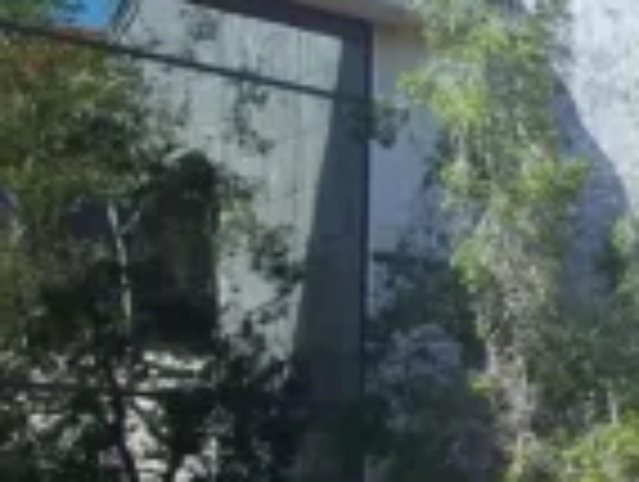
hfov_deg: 9.1
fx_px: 3698
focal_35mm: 200
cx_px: 1404
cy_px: 432
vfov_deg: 7.4
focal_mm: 7.8
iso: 64
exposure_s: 1/500
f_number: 2.8
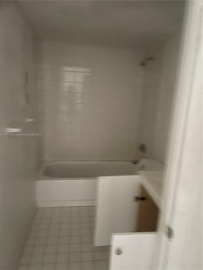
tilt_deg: -10.9
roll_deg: -3.1
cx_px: 102
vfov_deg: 67.3
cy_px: 135
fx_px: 203
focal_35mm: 26
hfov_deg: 53.1
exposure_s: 1/12
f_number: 1.6
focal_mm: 4.2
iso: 640
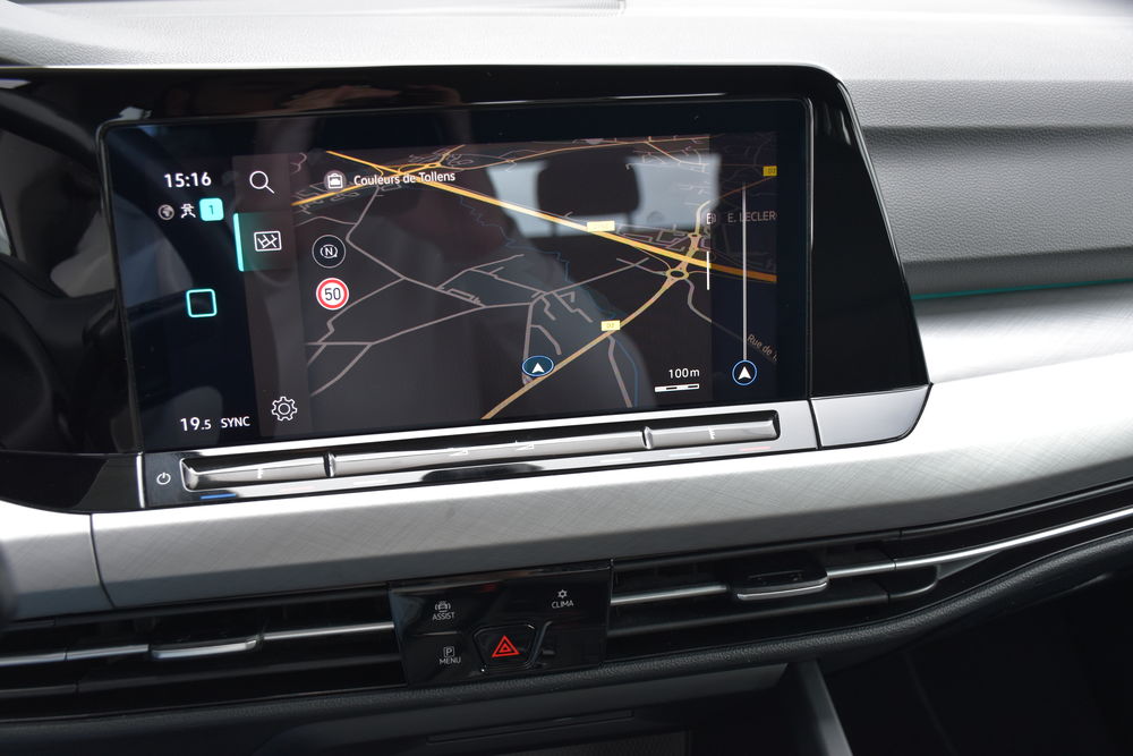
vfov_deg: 36.9
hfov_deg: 53.1
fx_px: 1133
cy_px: 378
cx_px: 566
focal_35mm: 36
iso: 400
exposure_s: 1/100
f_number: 5
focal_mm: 24
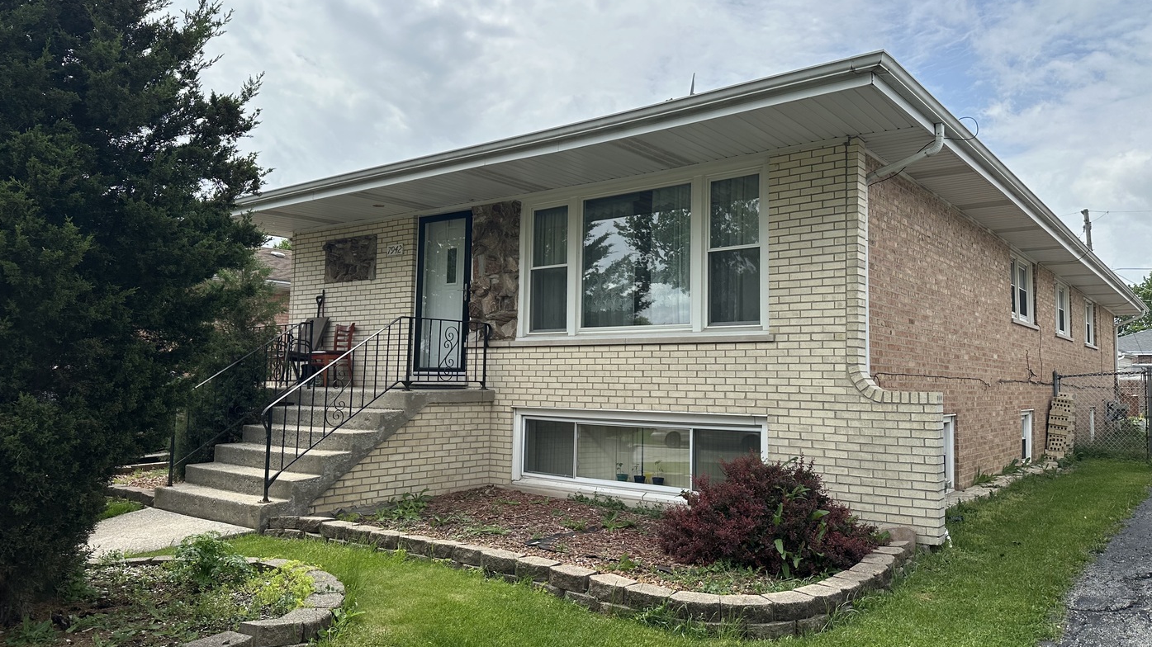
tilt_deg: +5.2
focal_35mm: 27
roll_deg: -1.1
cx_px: 581
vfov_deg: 42.9
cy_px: 317
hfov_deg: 69.9
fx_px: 825
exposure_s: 1/5525
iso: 80
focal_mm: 6.86
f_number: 1.78
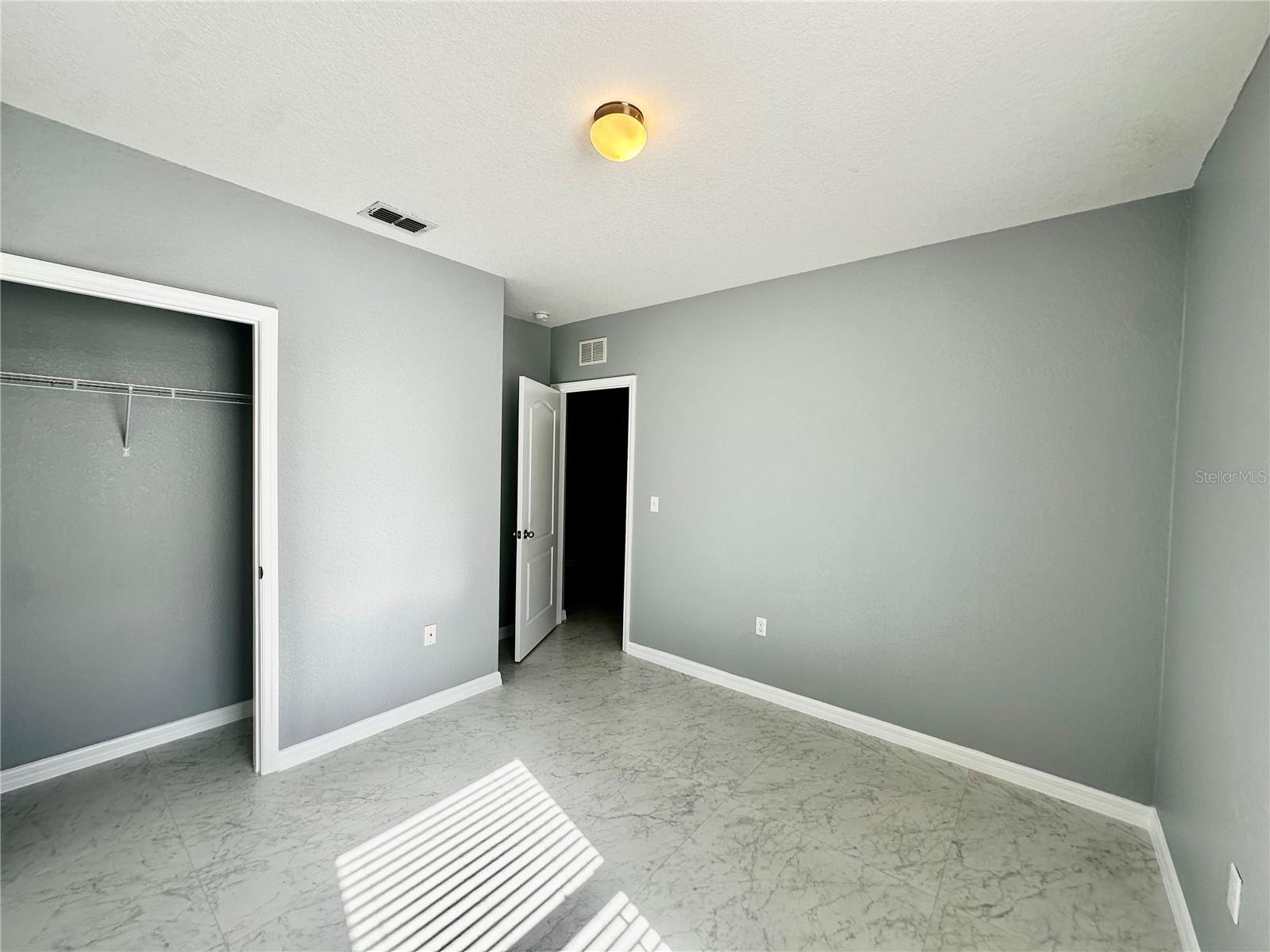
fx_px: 514
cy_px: 476
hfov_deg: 102.1
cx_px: 635
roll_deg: -1.1
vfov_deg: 85.7
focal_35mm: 14
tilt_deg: -1.4
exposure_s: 1/137
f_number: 2.2
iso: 40
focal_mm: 2.22
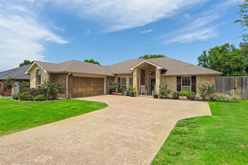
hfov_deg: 86.9
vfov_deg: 64.5
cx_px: 124
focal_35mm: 19
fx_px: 131
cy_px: 82
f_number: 10
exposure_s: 1/400
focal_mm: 19
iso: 400
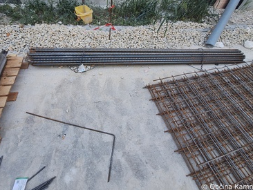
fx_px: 117
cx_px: 107
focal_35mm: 16
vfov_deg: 77.2
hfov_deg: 93.7
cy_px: 75
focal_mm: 1.74
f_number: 2.2
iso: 50
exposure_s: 1/120
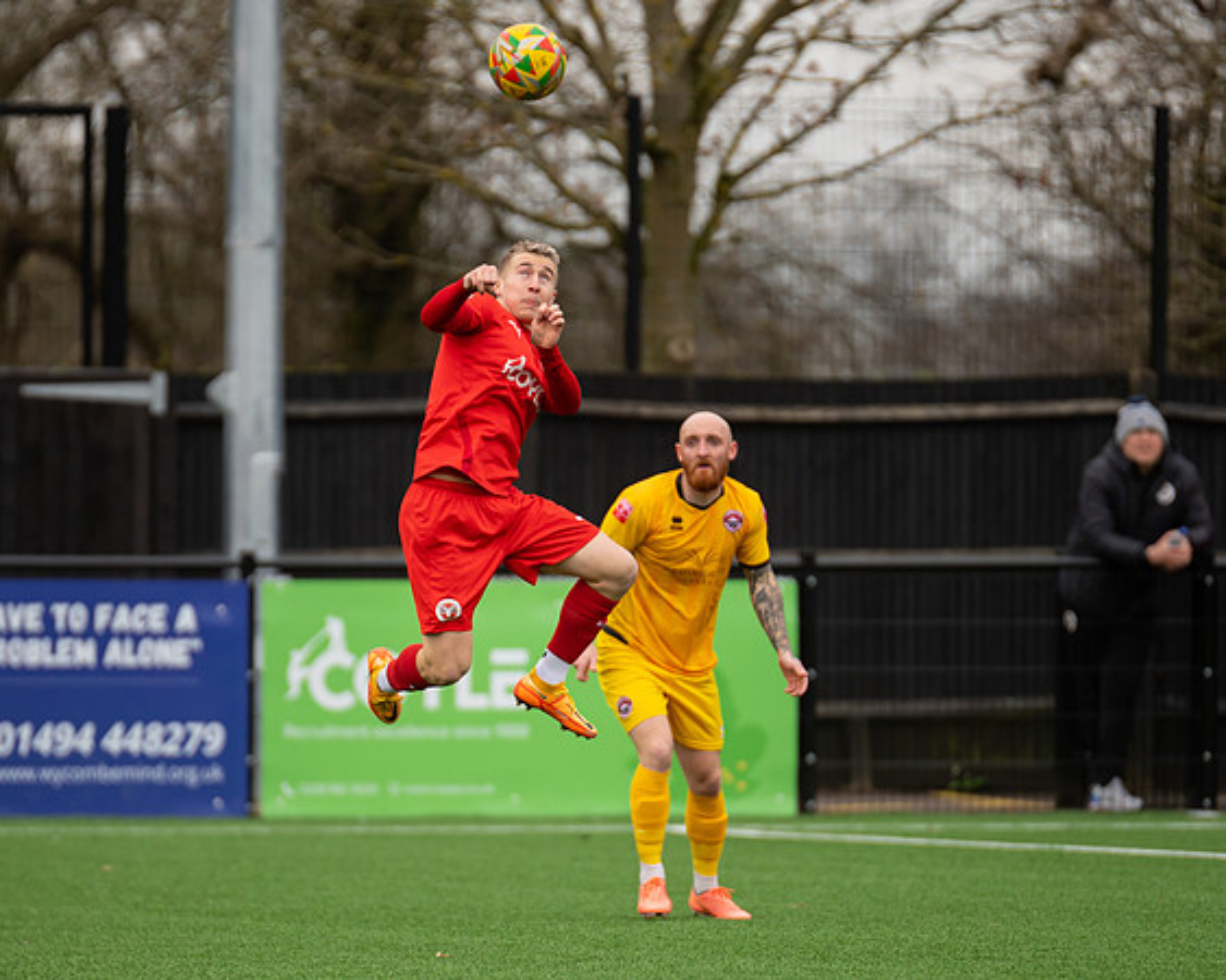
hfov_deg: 4.0
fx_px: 17715
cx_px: 594
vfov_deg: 3.2
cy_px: 665
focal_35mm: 488
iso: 400
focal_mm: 300
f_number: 2.8
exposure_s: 1/2000
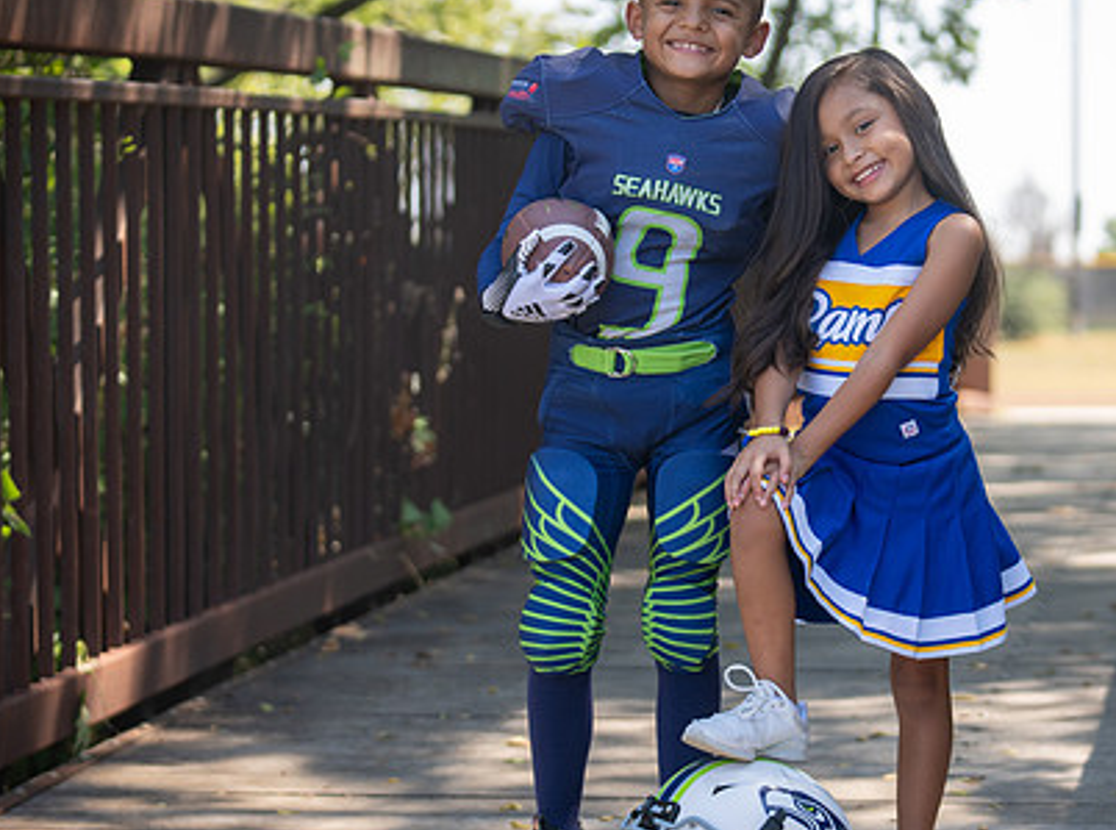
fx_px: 3857
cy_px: 470
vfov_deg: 12.3
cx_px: 742
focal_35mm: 120
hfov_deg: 16.4
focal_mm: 70
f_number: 2.8
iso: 100
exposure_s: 1/320
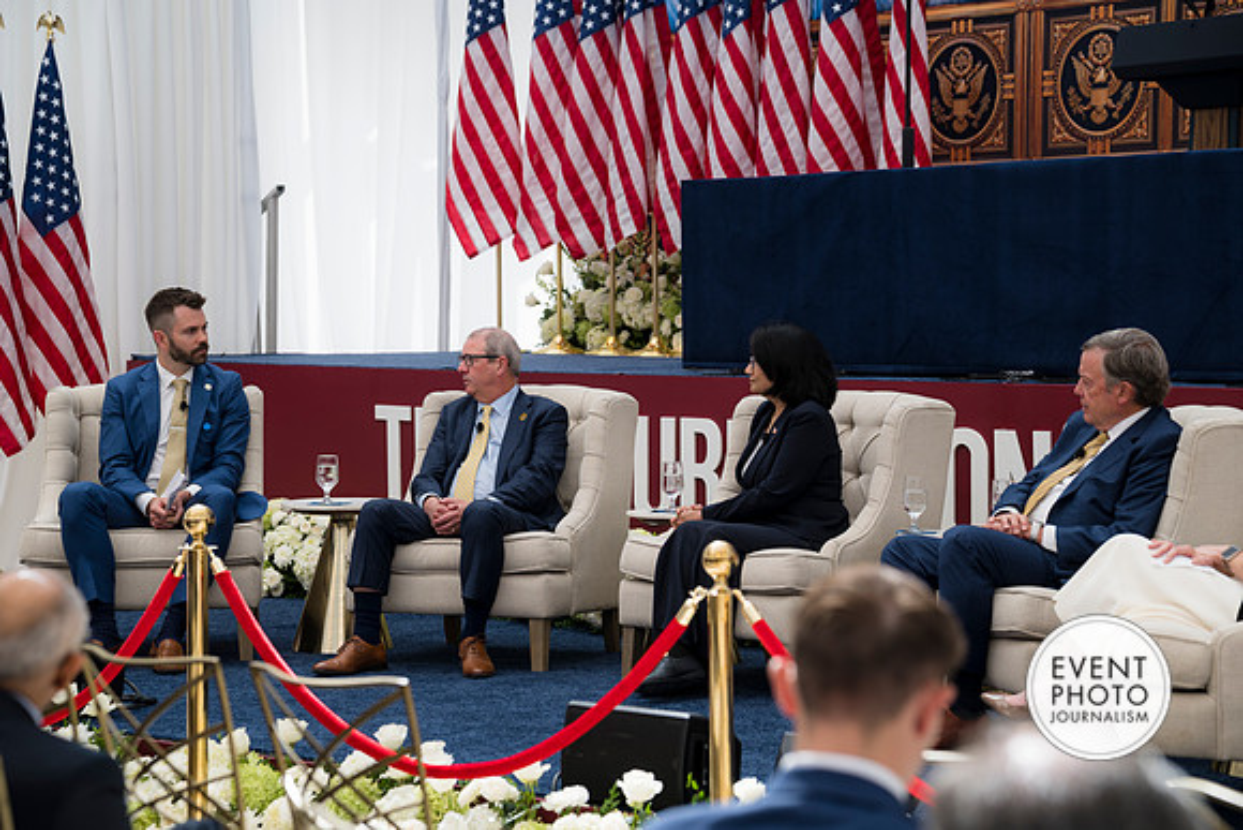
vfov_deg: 15.5
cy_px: 415
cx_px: 622
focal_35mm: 88
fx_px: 3039
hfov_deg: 23.1
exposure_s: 1/160
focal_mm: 88
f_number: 4
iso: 64
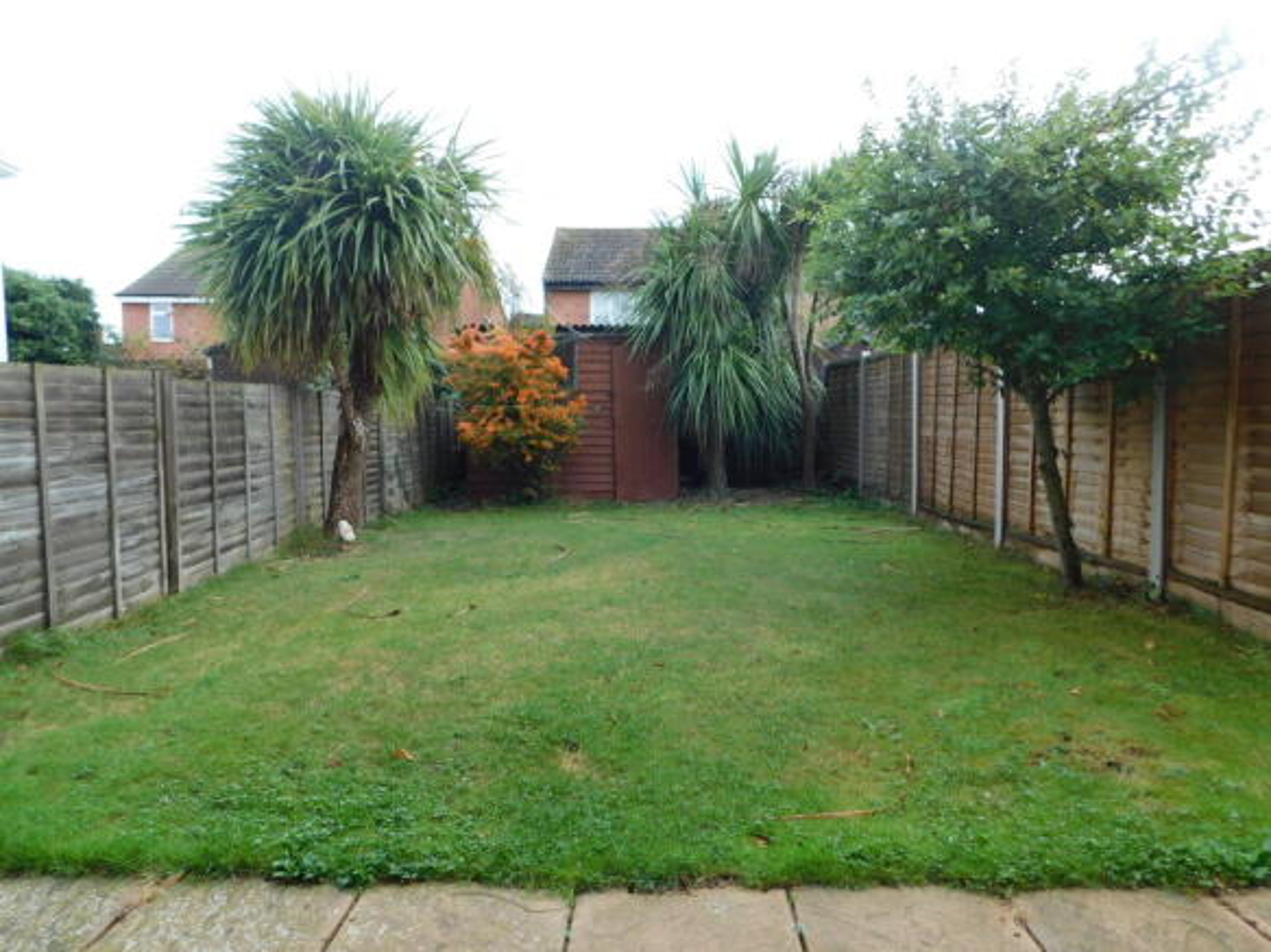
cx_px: 636
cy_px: 476
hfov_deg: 73.9
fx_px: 844
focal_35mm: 23
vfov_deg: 58.9
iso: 125
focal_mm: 4
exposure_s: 1/250
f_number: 3
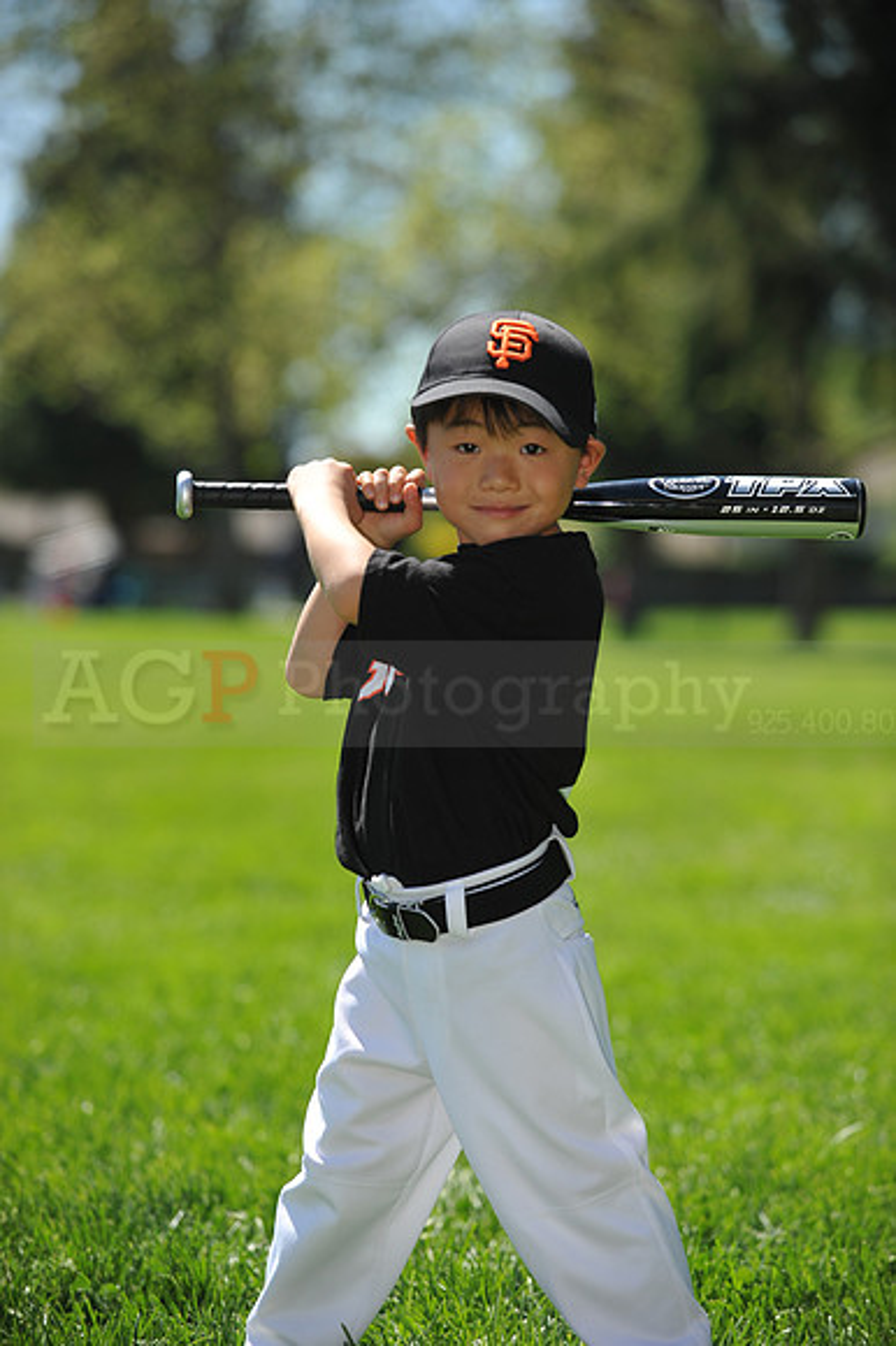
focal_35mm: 120
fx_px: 4485
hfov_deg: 11.4
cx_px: 448
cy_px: 673
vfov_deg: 17.1
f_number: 4
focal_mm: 120
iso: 200
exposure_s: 1/1250
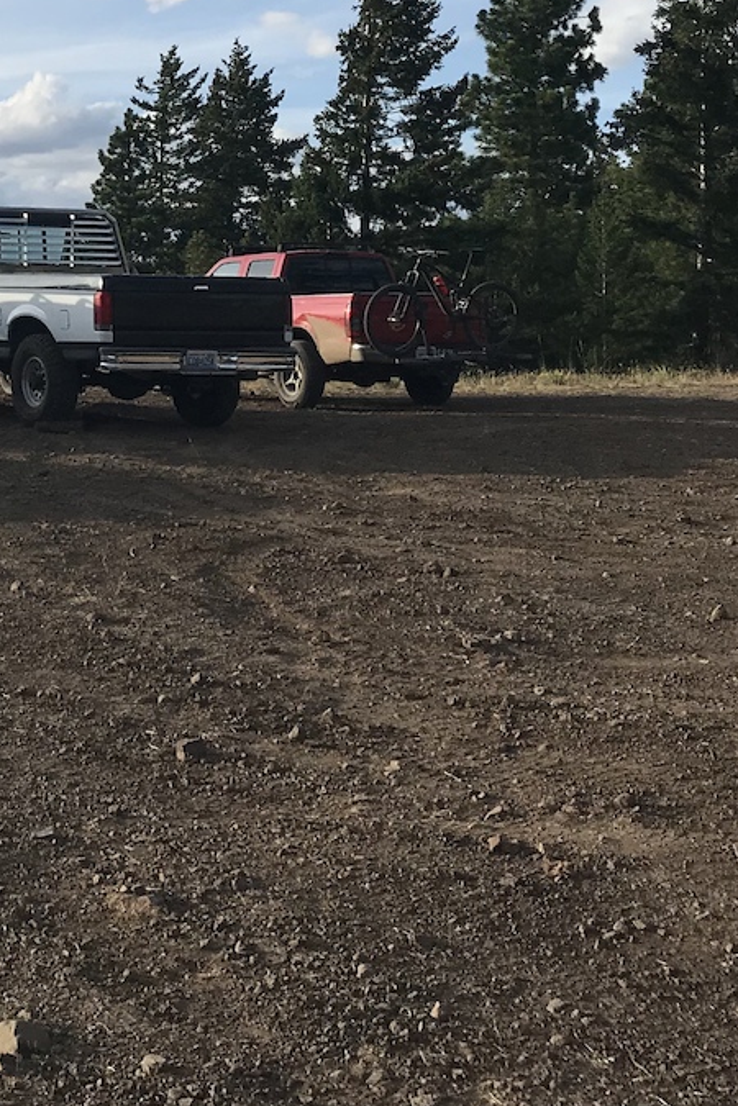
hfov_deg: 19.1
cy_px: 172
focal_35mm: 69
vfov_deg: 28.4
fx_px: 2122
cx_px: -39
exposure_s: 1/2457
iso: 20
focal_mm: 3.99
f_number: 1.8
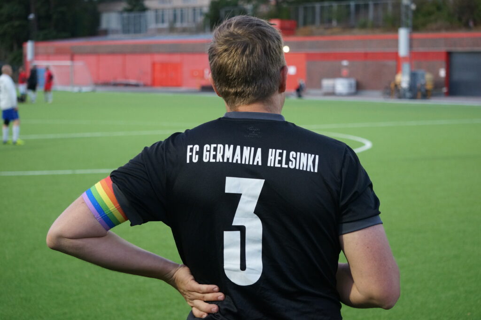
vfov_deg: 16.5
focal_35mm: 82
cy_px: 160
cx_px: 240
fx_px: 1101
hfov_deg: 24.6
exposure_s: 1/100
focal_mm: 55
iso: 1000
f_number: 4.5
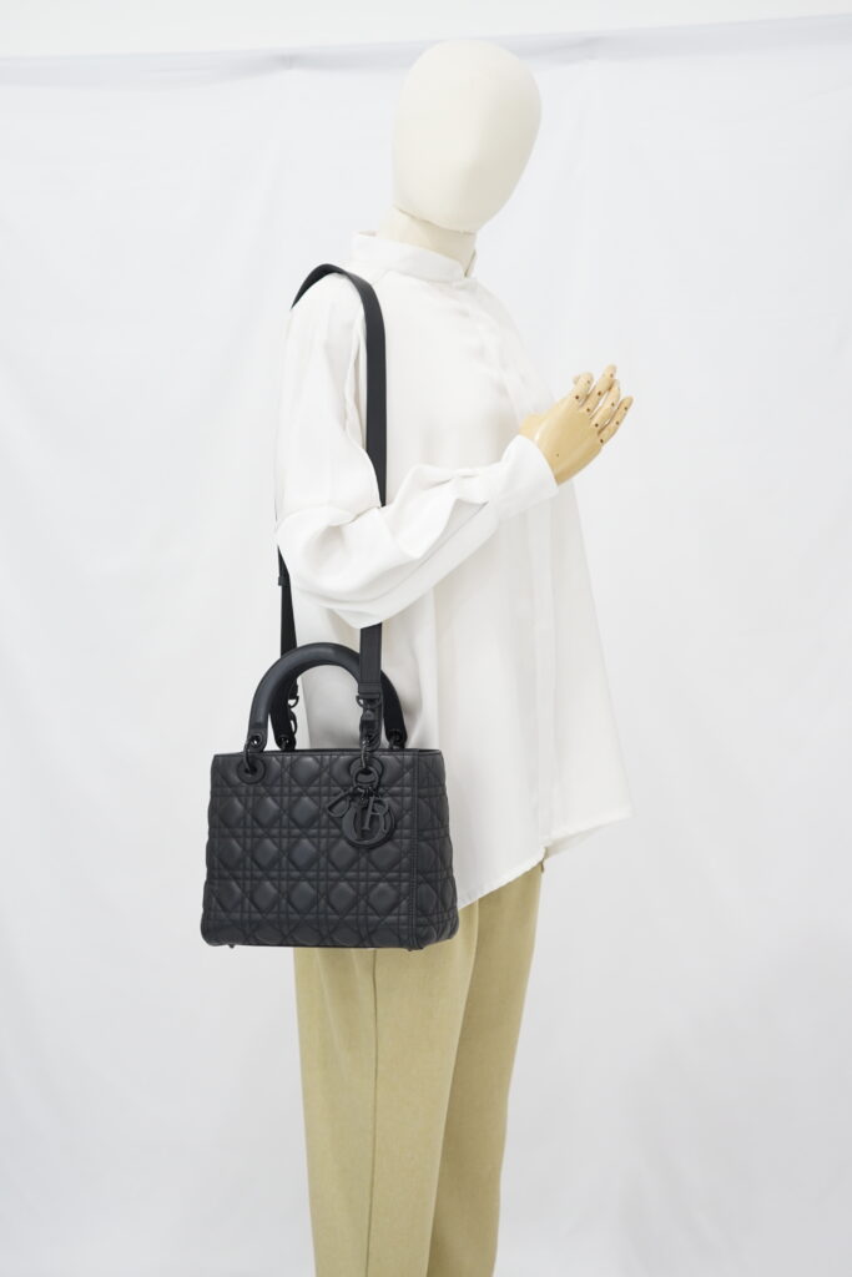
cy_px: 638
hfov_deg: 27.0
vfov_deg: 39.6
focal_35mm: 50
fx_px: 1774
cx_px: 426
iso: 640
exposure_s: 1/8
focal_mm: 50
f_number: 6.3
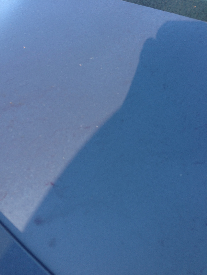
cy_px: 138
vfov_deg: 55.4
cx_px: 104
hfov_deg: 42.9
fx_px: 263
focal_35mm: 33
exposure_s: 1/196
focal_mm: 4.13
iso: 50
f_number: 2.4
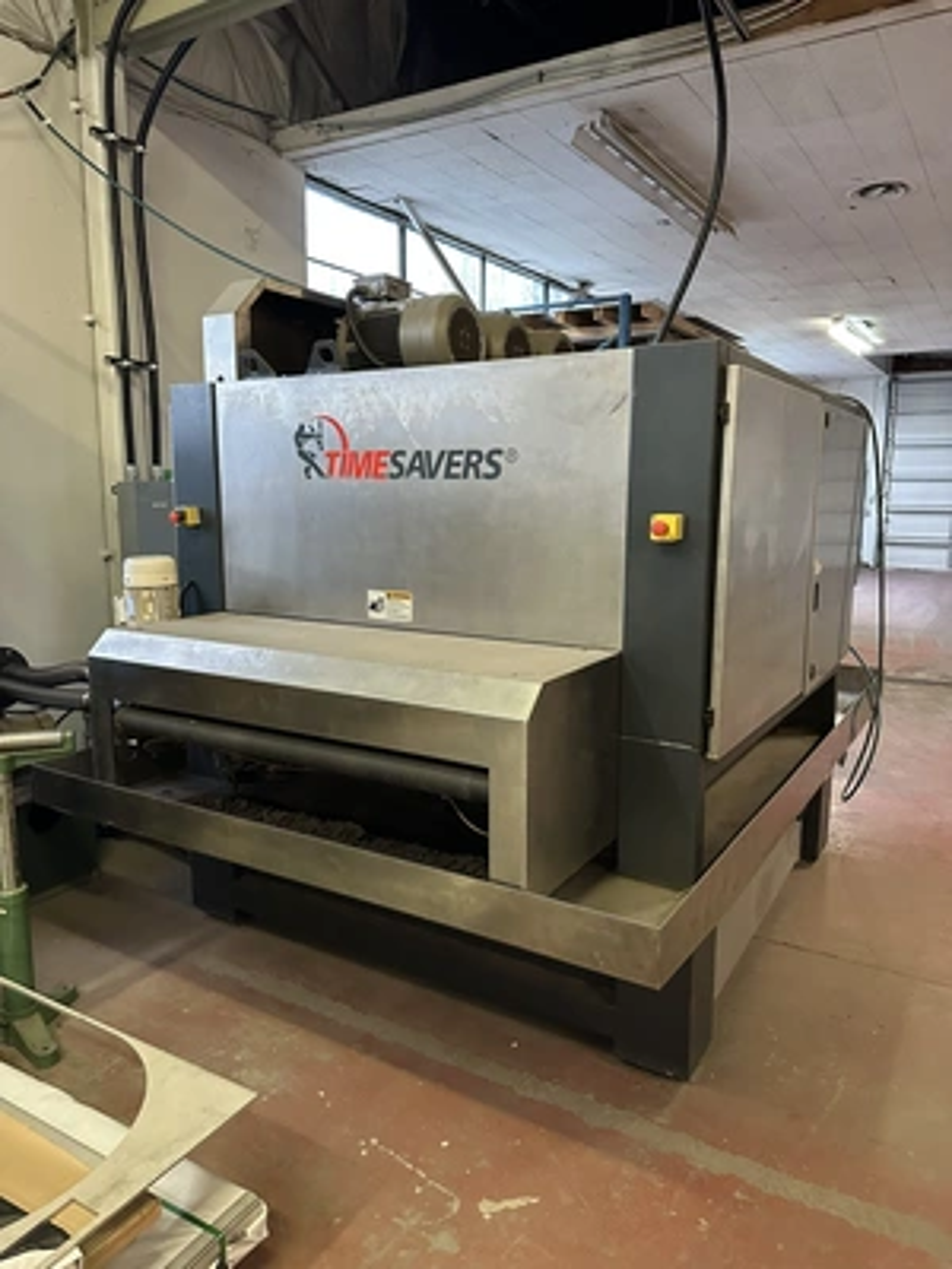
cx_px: 476
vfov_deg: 71.6
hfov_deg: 56.8
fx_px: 880
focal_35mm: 24
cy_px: 634
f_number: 1.78
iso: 640
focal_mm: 6.86
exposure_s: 1/60
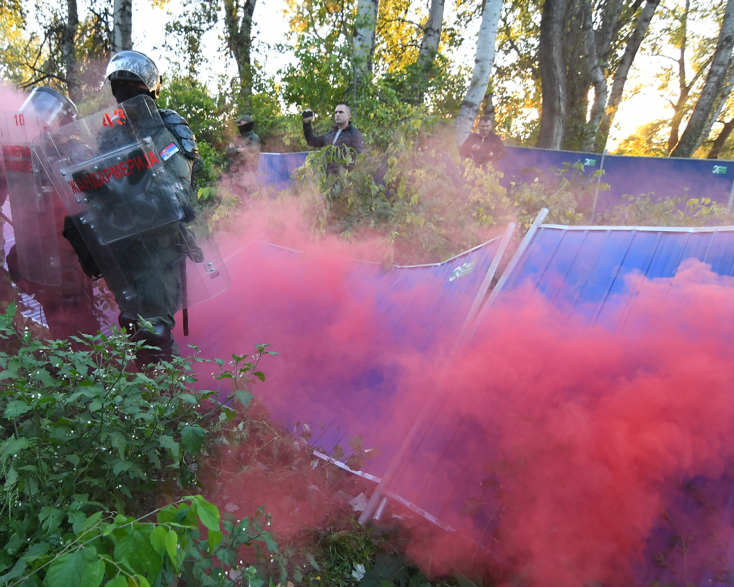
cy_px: 312
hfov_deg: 71.4
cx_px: 275
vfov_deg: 60.8
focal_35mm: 23
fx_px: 500
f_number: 4
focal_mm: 11
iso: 500
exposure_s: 1/200
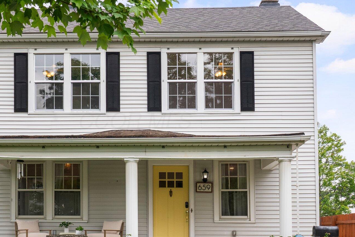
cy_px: 120
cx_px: 135
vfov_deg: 21.9
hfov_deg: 32.2
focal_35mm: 62
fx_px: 612
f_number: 9
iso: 640
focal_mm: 39
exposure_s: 1/320
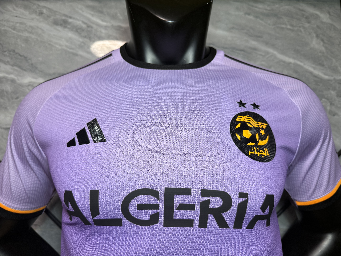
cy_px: 128
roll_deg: +0.0
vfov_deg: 56.8
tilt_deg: +7.2
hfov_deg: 71.6
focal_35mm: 24
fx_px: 236
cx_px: 170
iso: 125
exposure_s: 1/100
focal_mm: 6.76
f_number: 1.78
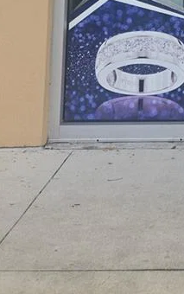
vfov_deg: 19.8
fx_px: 689
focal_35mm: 86
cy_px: -183
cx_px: 311
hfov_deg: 13.9
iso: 25
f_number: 1.8
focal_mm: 5.4
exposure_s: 1/372
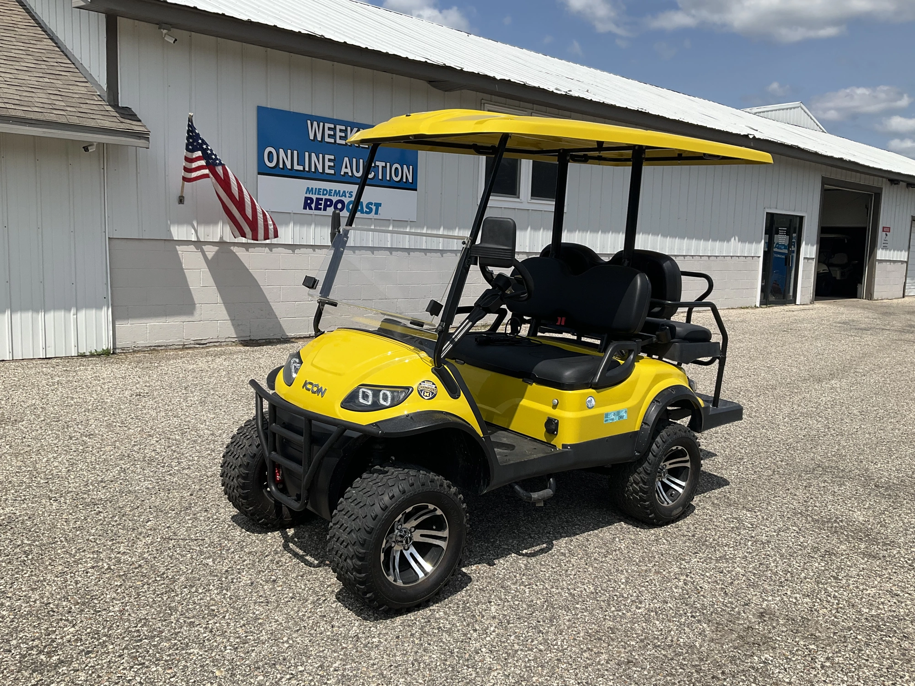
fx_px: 767
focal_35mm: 29
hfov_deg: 61.7
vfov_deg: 48.2
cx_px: 458
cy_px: 343
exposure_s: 1/3125
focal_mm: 3
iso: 25
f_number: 1.8
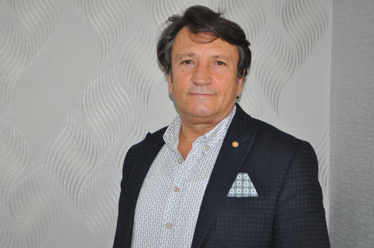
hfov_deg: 28.1
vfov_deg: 18.9
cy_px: 124
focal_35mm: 72
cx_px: 187
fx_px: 747
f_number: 5.6
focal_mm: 48
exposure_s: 1/60
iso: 800
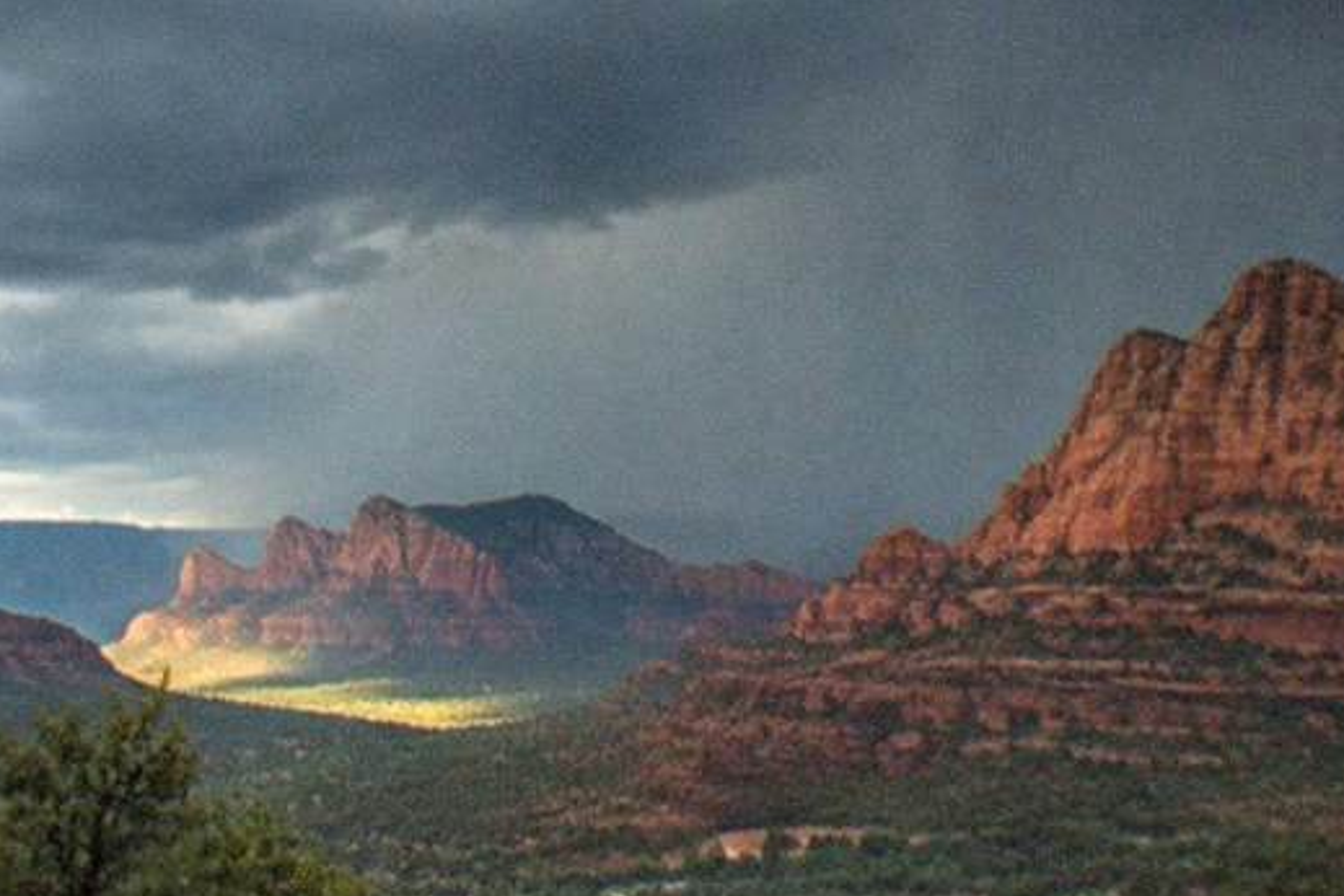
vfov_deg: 17.6
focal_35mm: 77
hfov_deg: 26.3
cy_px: 694
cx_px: 609
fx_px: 2874
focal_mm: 40
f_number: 11
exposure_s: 1/80
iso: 320
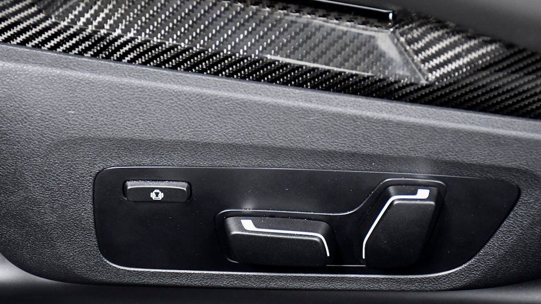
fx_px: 1377
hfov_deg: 22.2
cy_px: 162
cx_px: 252
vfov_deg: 12.6
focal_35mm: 96
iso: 2500
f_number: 5.6
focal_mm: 56
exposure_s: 1/60
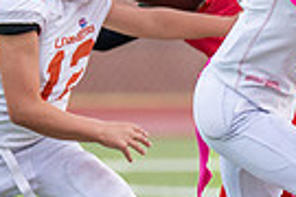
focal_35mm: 1494
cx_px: 681
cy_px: 69
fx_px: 12283
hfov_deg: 1.4
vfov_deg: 0.9
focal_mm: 200
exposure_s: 1/2500
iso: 400
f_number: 2.8
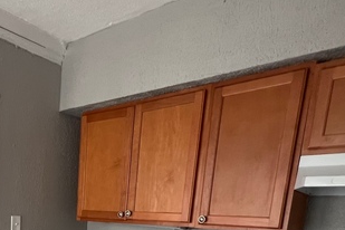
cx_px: 40
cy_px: 285
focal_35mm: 35
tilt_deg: -13.4
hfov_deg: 49.1
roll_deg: -2.8
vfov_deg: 31.1
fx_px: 335
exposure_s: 1/60
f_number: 1.8
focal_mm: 1.57
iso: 125
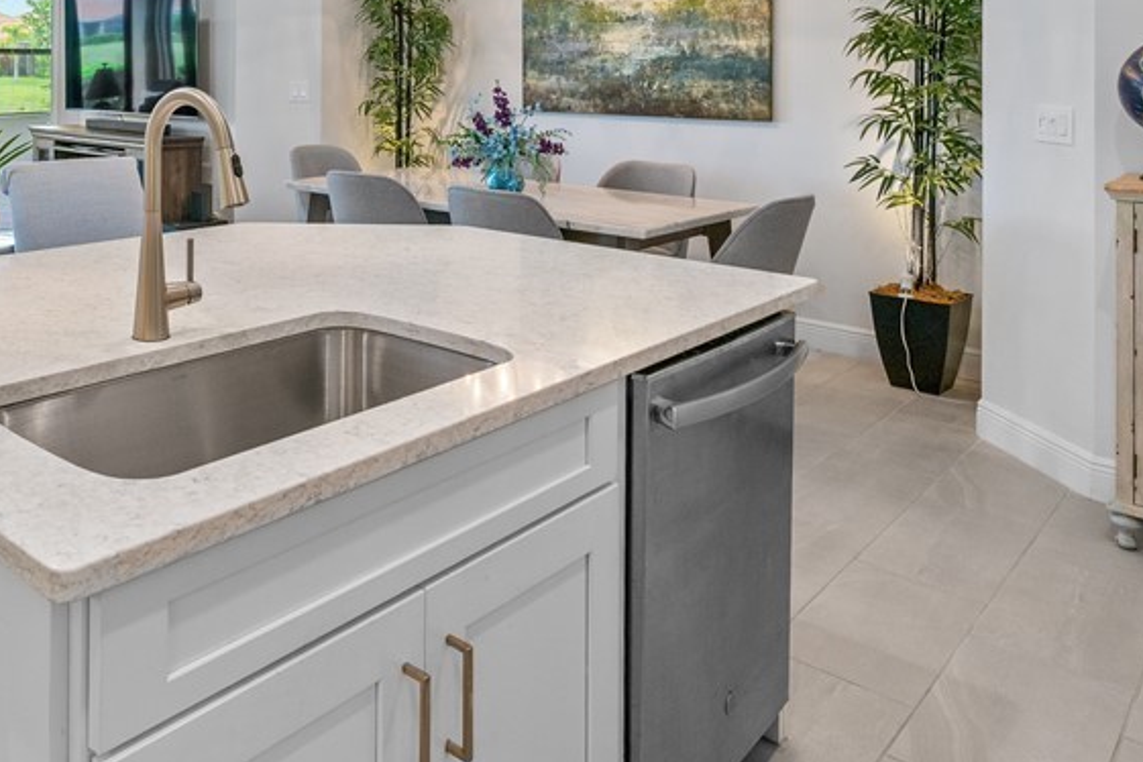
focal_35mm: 31
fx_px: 984
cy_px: 67
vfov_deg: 39.1
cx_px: 271
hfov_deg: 56.9
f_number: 8
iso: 400
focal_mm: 16
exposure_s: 1/25
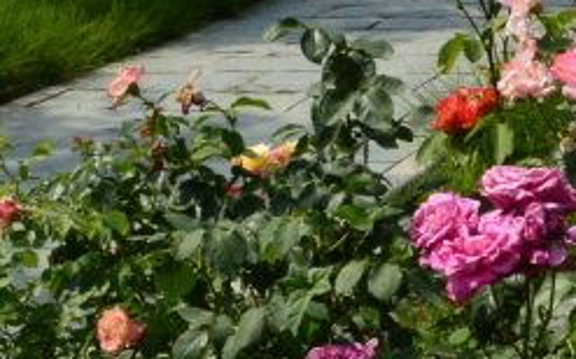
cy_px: 332
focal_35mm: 133
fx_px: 2088
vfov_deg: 9.8
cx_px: 522
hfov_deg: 15.5
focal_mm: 21
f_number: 22
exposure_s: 1/320
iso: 800
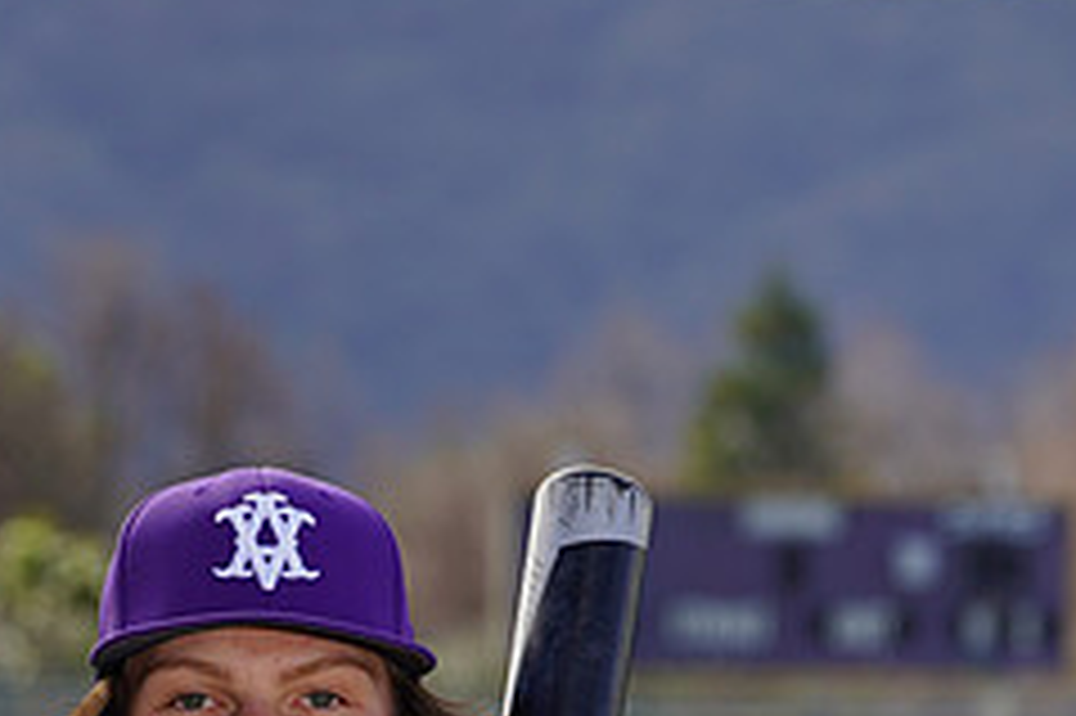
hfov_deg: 4.5
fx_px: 13709
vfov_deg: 3.0
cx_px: 335
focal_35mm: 459
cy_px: 1279
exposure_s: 1/250
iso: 100
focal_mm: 189
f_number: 9
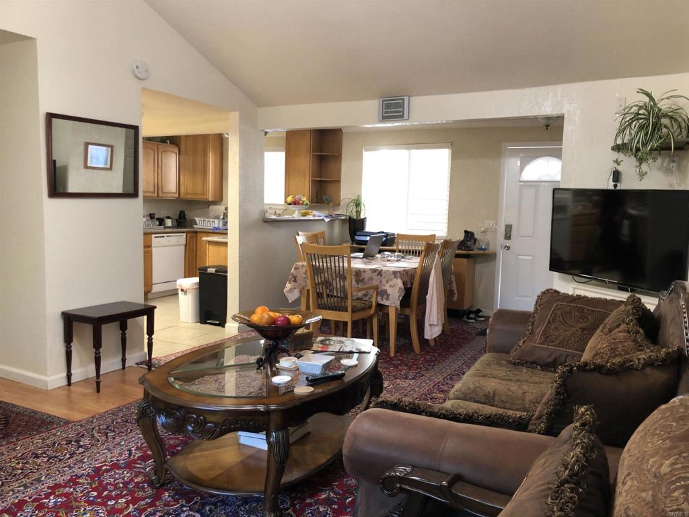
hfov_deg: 63.4
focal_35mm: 28
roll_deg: -0.9
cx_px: 344
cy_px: 258
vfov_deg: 49.7
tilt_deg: -6.1
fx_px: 557
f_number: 1.8
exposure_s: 1/15
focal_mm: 4
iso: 40
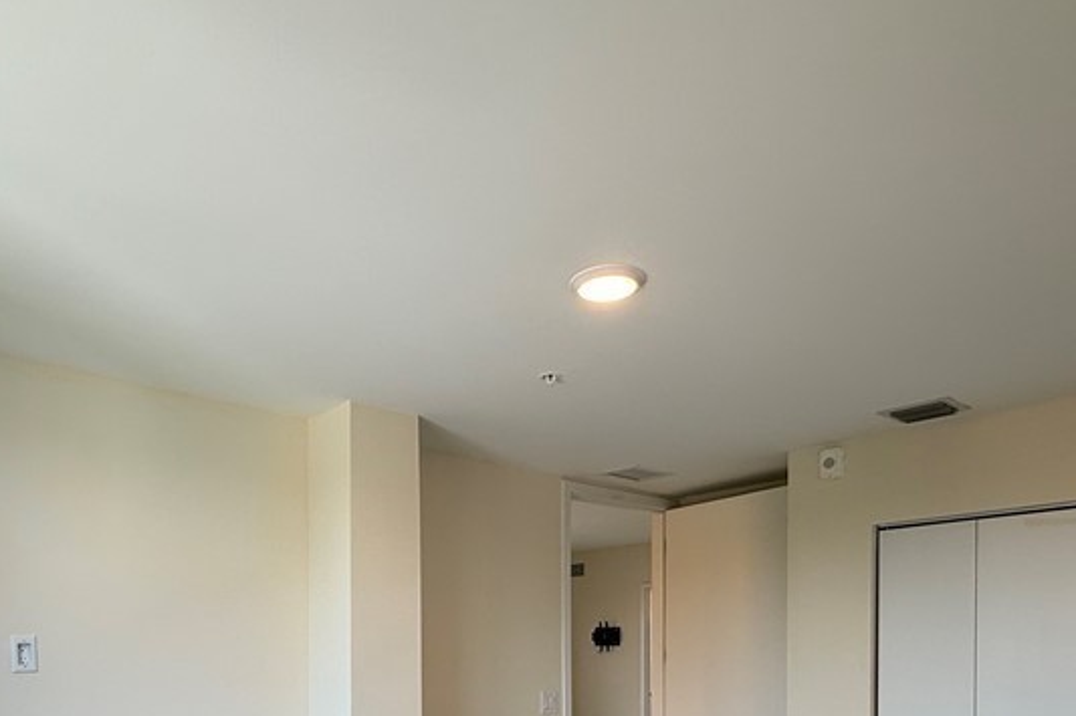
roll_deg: +0.2
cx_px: 430
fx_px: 837
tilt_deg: -1.4
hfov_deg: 64.9
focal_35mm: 28
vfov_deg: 41.8
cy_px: 672
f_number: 2.2
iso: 80
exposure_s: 1/120
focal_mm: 2.22
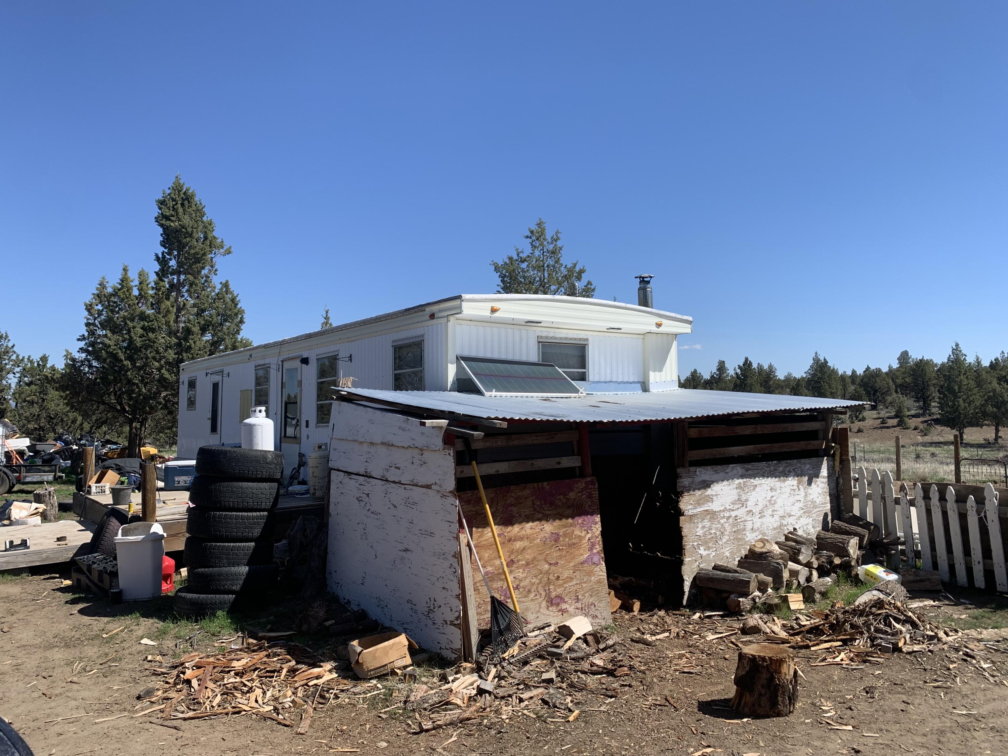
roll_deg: +0.6
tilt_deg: +1.2
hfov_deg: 67.3
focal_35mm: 26
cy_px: 378
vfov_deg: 53.1
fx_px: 757
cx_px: 504
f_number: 1.8
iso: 25
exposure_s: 1/2160
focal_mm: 4.25
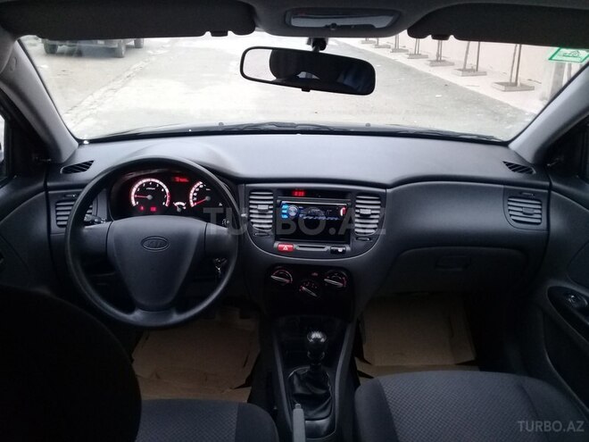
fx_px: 527
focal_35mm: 31
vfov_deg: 45.4
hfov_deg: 58.4
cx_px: 294
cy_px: 221
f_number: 2.2
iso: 200
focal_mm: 3.3
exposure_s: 1/33
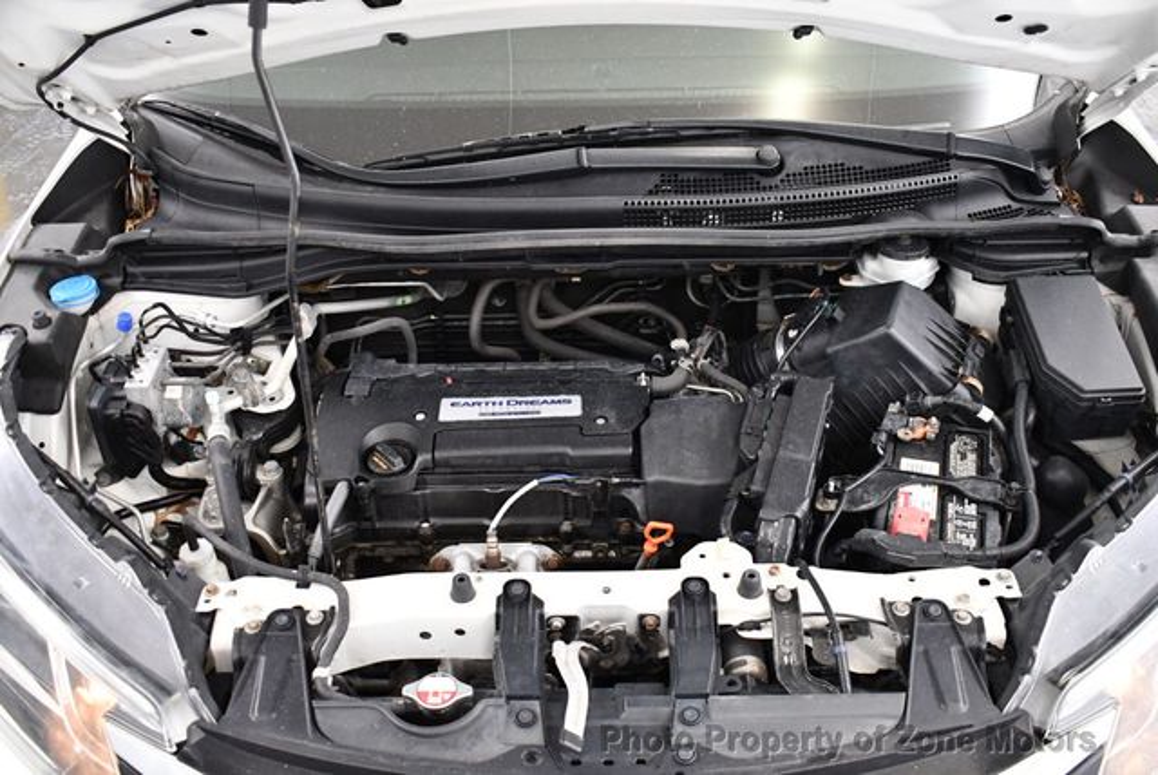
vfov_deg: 36.9
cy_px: 388
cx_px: 579
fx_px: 1159
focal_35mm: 36
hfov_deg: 53.1
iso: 2800
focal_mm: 18
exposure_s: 1/125
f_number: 3.5
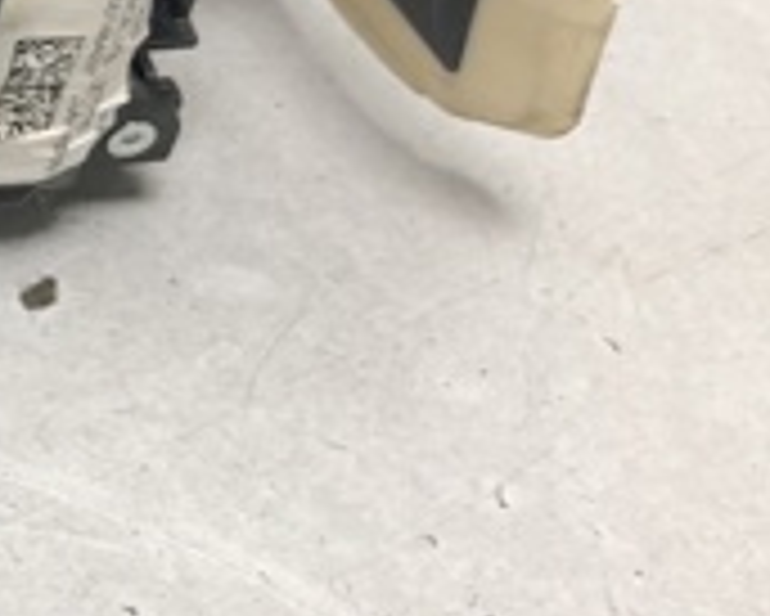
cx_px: -662
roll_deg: -2.3
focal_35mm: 102
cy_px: 31
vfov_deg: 14.9
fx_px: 2326
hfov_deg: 15.7
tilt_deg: -37.5
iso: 32
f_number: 1.8
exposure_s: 1/20
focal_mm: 4
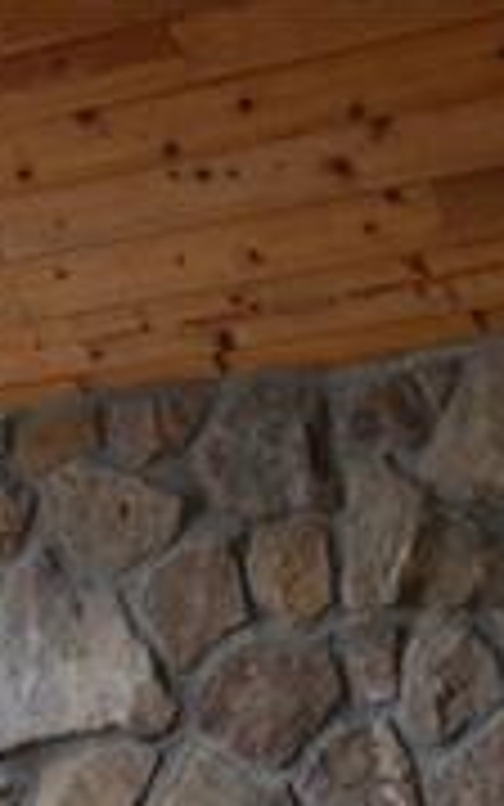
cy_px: 1191
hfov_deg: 7.8
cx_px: -392
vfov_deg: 12.2
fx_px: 3601
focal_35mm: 164
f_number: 4.5
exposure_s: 1/80
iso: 400
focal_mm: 24
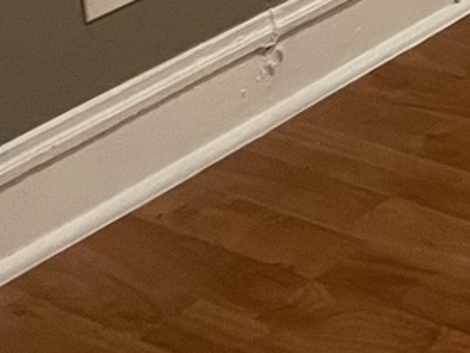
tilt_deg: -9.4
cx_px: 1105
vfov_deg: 9.6
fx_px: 1834
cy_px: -519
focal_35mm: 135
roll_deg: +1.8
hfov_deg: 12.0
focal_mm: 4.2
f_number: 1.6
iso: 400
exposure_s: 1/60
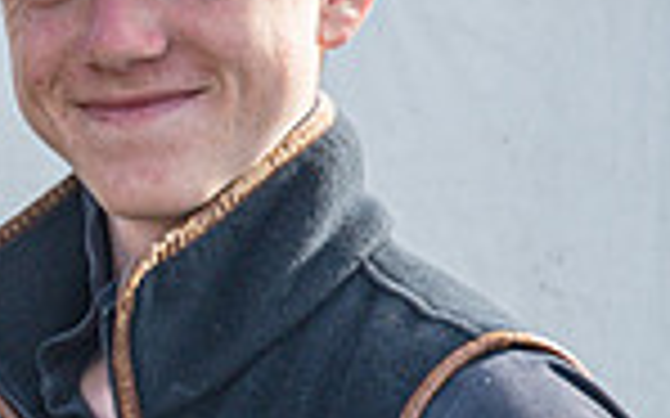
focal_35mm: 290
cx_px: -97
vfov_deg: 4.5
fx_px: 5293
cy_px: 565
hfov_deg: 7.2
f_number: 9
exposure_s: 1/60
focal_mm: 38
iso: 200
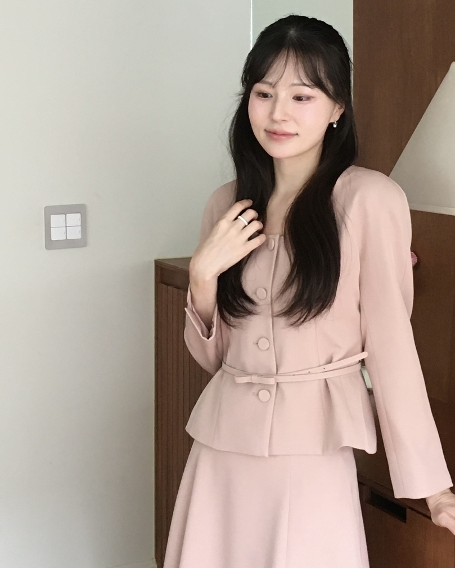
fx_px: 942
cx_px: 284
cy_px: 262
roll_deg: -1.7
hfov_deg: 27.1
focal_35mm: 56
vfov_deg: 33.6
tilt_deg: -2.2
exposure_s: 1/30
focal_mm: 4.15
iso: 100
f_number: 2.2
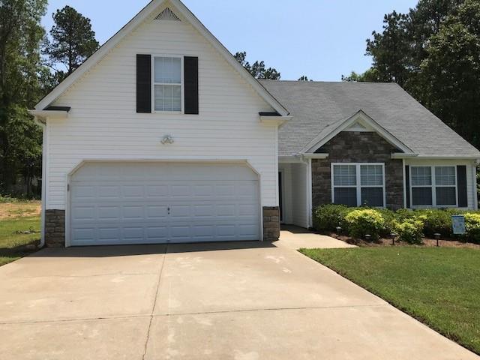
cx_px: 240
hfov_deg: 63.4
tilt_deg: +2.6
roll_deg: +0.7
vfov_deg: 49.7
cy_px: 180
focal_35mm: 28
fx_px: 388
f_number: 1.8
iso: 20
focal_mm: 3.99
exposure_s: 1/3195
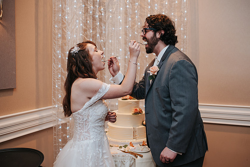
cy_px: 81
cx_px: 137
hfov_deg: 49.7
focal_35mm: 39
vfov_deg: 34.4
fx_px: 269
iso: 800
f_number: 2.8
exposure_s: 1/160
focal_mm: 35
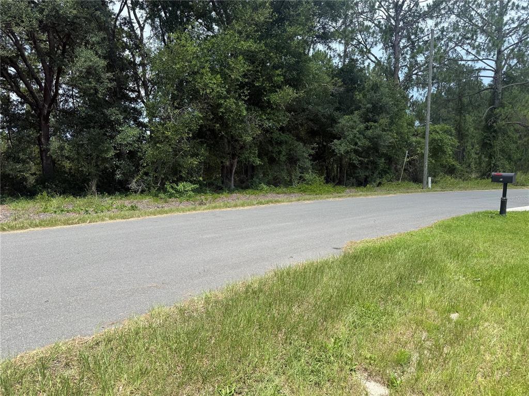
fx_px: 367
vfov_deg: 56.8
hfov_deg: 71.6
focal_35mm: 24
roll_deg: +0.2
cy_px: 198
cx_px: 264
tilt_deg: -3.3
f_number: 1.78
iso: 80
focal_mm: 6.76
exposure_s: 1/2169
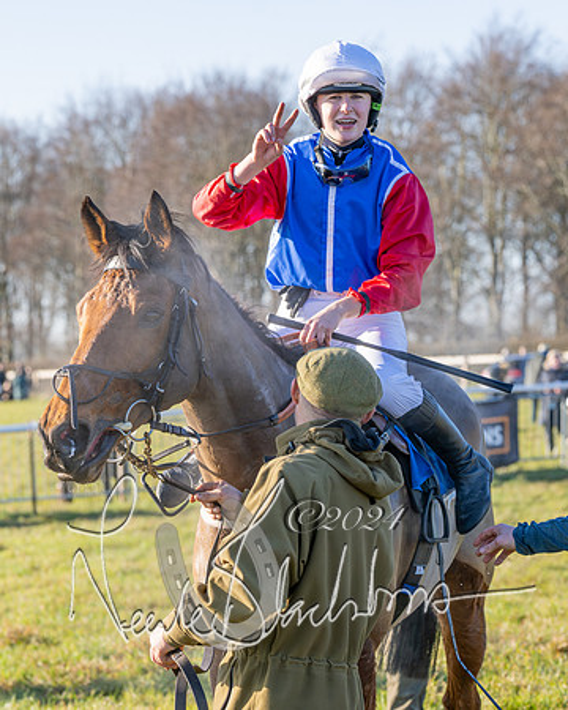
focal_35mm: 142
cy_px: 369
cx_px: 190
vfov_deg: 13.6
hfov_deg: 10.9
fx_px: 2985
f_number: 5
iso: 400
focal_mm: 95
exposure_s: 1/1250
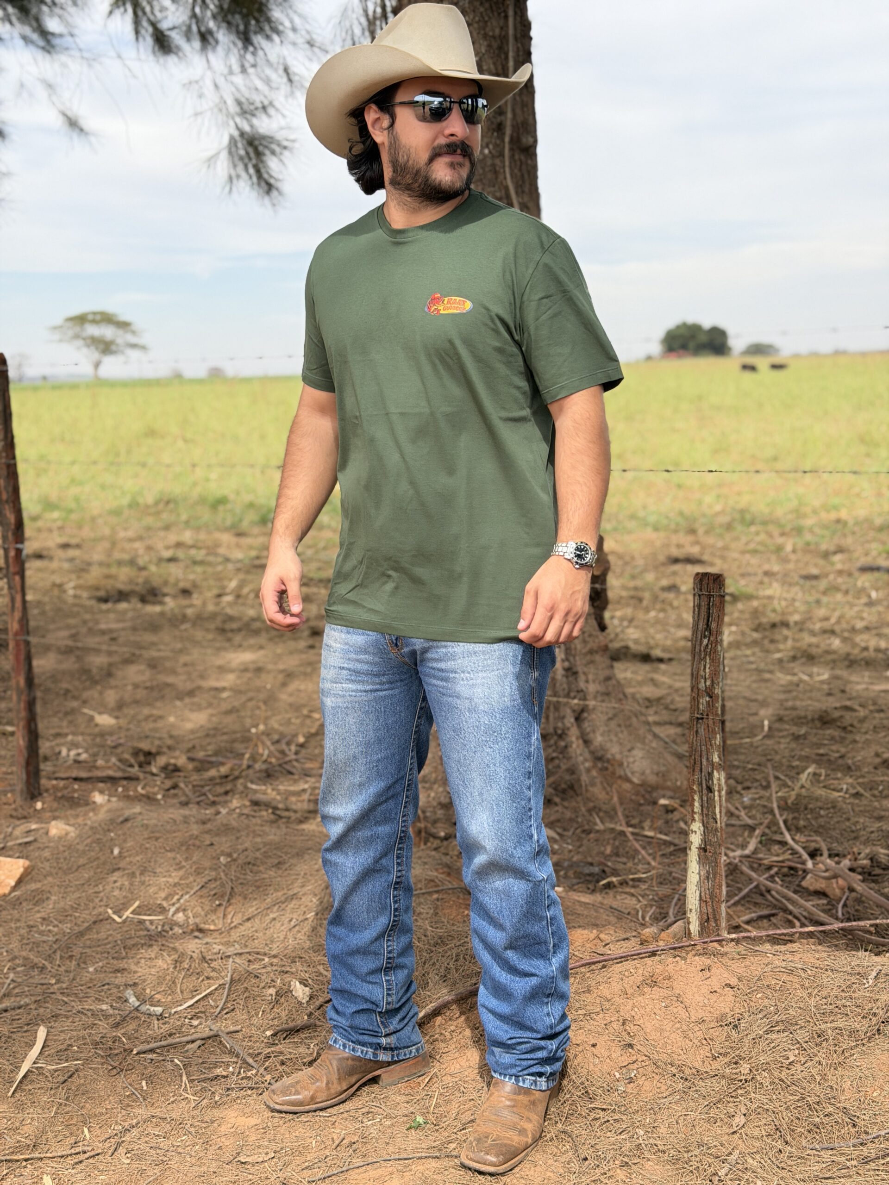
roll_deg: +1.5
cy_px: 592
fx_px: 1644
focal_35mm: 48
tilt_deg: -8.4
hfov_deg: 30.3
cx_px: 444
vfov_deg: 39.7
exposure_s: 1/2667
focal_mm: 6.76
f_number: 1.78
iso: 64
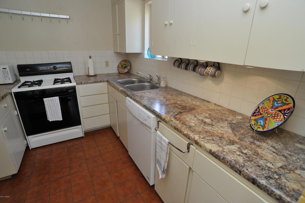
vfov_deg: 67.3
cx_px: 152
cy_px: 102
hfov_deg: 90.0
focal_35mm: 18
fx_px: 152
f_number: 8
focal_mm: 18
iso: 500
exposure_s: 1/30
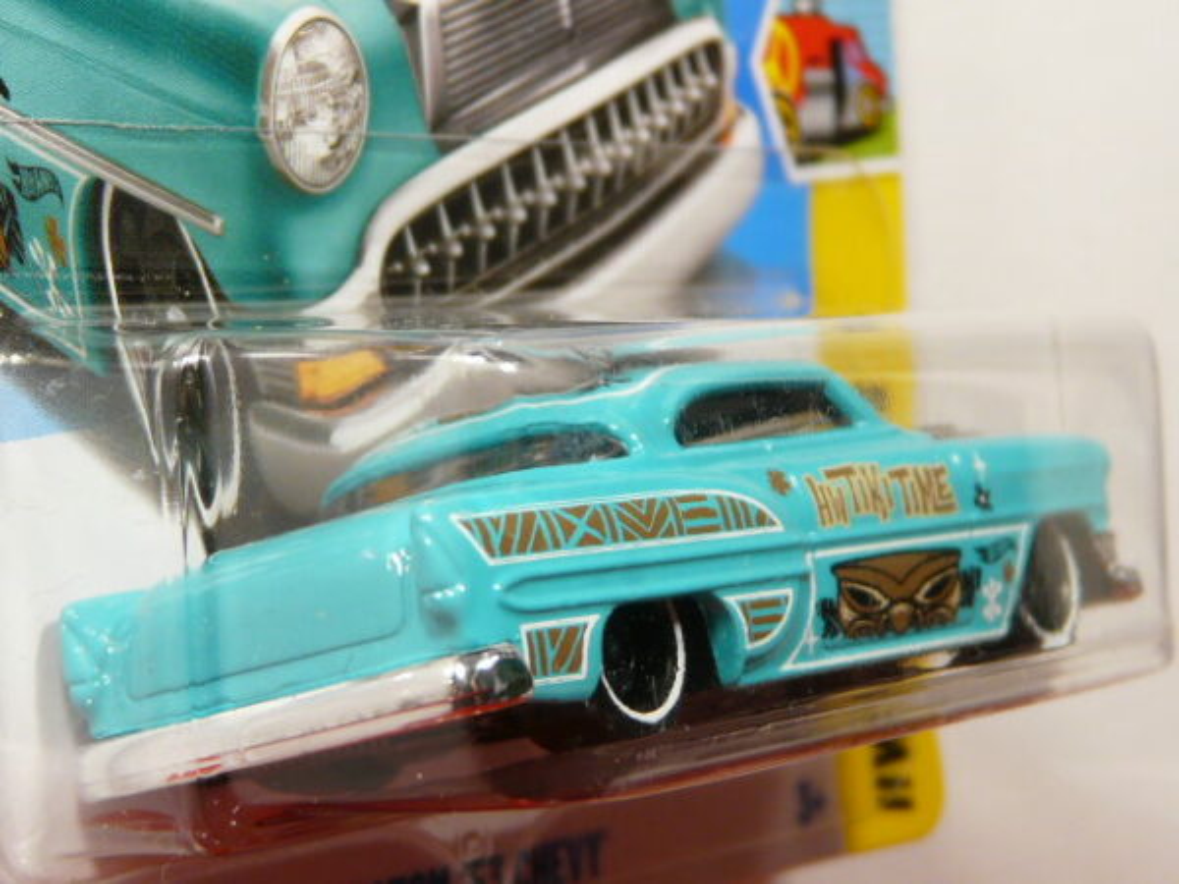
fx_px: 3372
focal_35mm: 99
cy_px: 442
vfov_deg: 14.9
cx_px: 590
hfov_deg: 19.8
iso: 100
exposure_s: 1/50
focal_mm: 10.2
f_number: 3.2
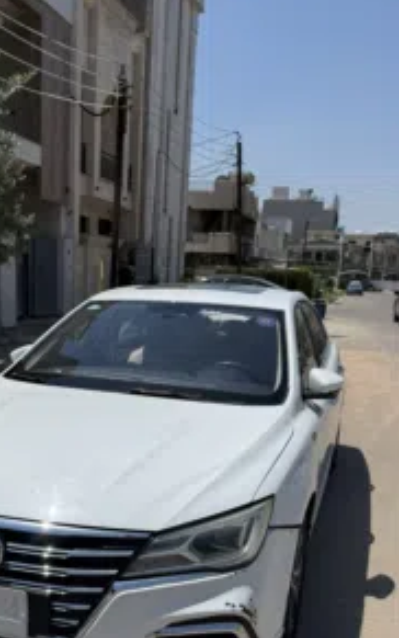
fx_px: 609
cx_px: 132
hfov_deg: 35.9
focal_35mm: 35
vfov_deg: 54.7
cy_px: 397
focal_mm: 6.76
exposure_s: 1/10309
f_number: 1.78
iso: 80
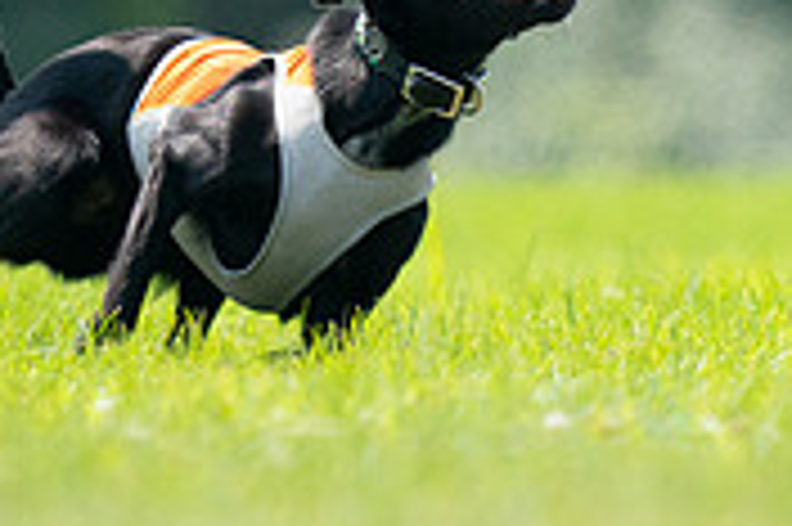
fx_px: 43563
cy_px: -191
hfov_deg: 1.0
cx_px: 356
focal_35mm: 1982
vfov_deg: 0.7
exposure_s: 1/4000
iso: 2500
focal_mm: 600
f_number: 6.3
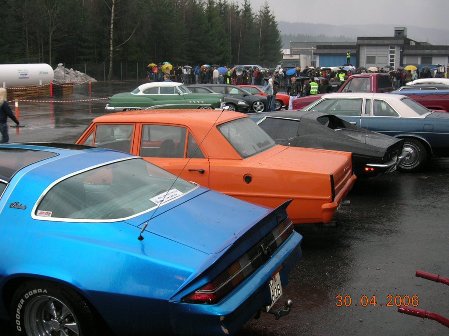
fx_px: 545
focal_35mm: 42
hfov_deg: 44.8
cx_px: 224
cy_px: 168
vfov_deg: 34.3
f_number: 3.1
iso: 58
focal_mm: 7
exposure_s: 1/29.4
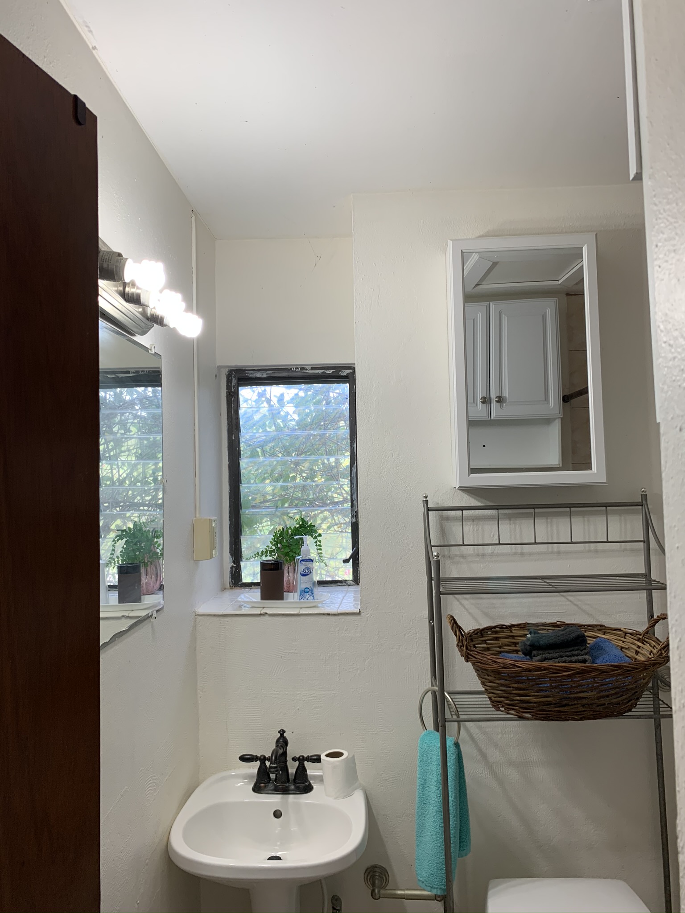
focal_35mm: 26
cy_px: 456
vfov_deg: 67.3
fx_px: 686
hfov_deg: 53.1
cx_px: 342
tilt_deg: +2.6
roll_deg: +1.5
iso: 50
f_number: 1.8
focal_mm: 4.25
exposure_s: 1/120
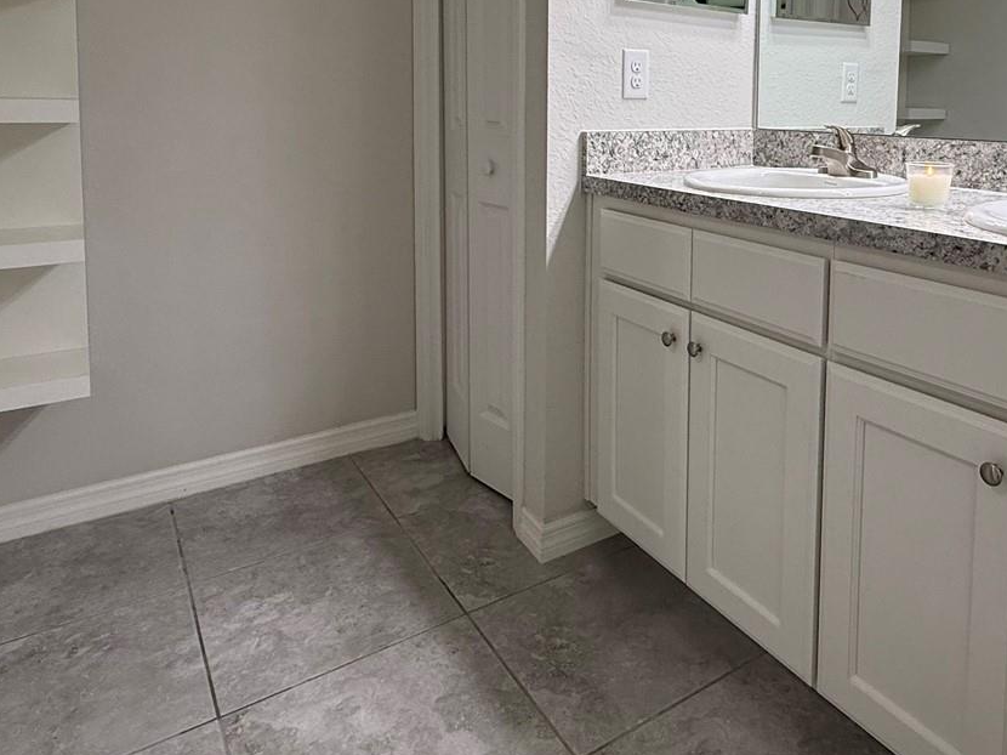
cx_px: 672
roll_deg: -1.4
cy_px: 159
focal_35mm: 27
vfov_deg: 48.6
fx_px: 785
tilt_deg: -4.3
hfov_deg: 63.7
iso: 125
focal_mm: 2.22
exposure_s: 1/120
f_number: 2.2
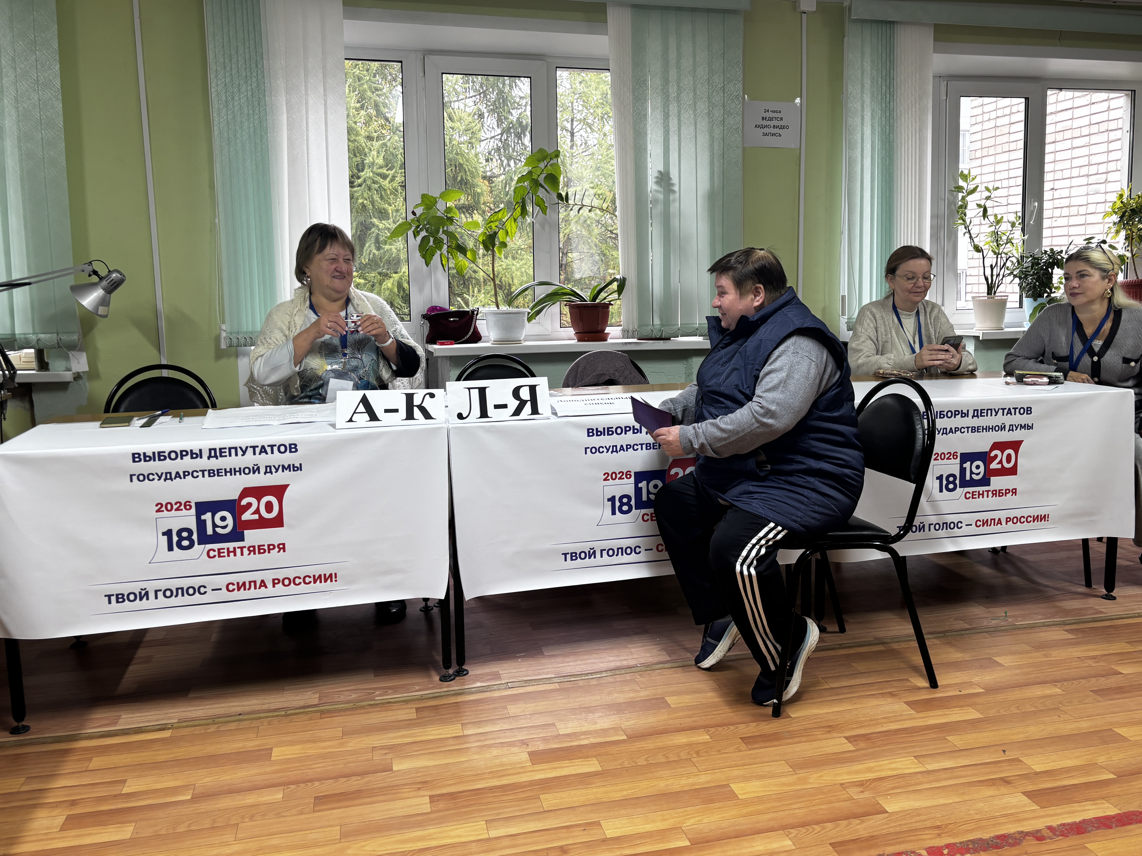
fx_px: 990
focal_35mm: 30
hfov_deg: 59.9
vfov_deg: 46.7
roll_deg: +0.8
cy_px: 373
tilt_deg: -5.3
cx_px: 612
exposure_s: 1/100
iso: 64
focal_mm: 5.96
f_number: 1.6
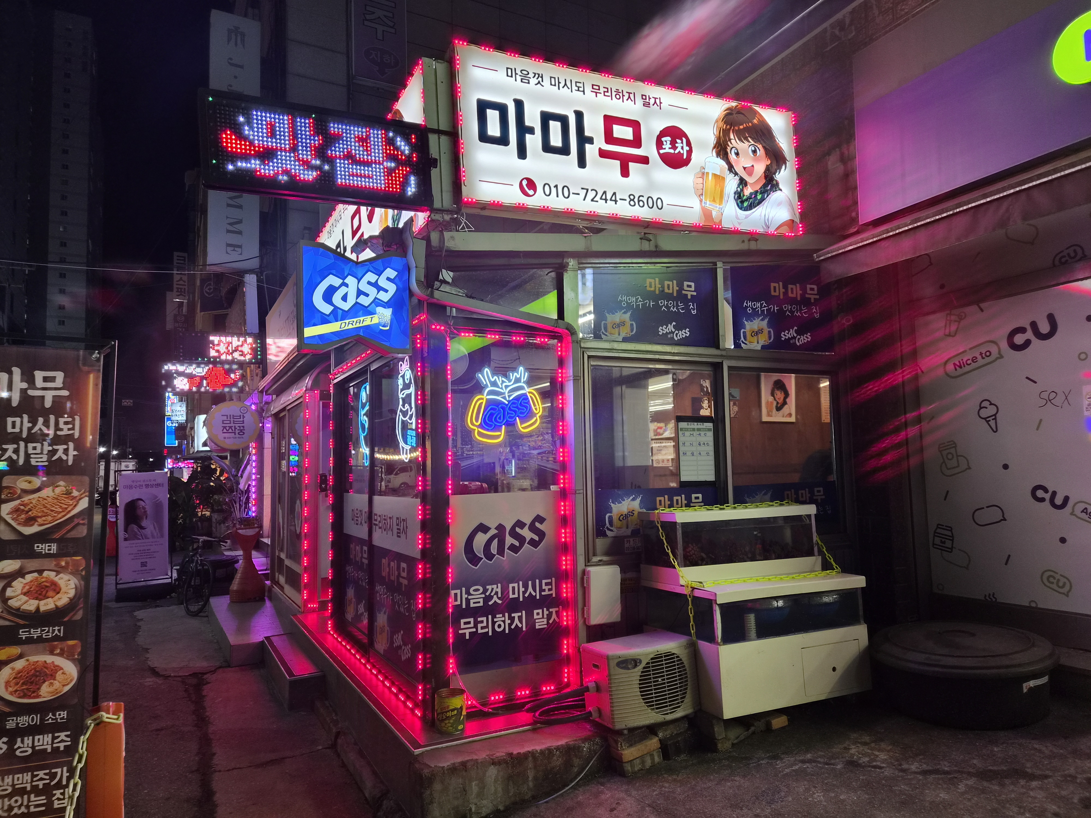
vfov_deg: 58.9
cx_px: 546
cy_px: 409
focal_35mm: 23
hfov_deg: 73.9
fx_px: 725
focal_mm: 5.4
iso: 125
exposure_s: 1/54
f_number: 1.8
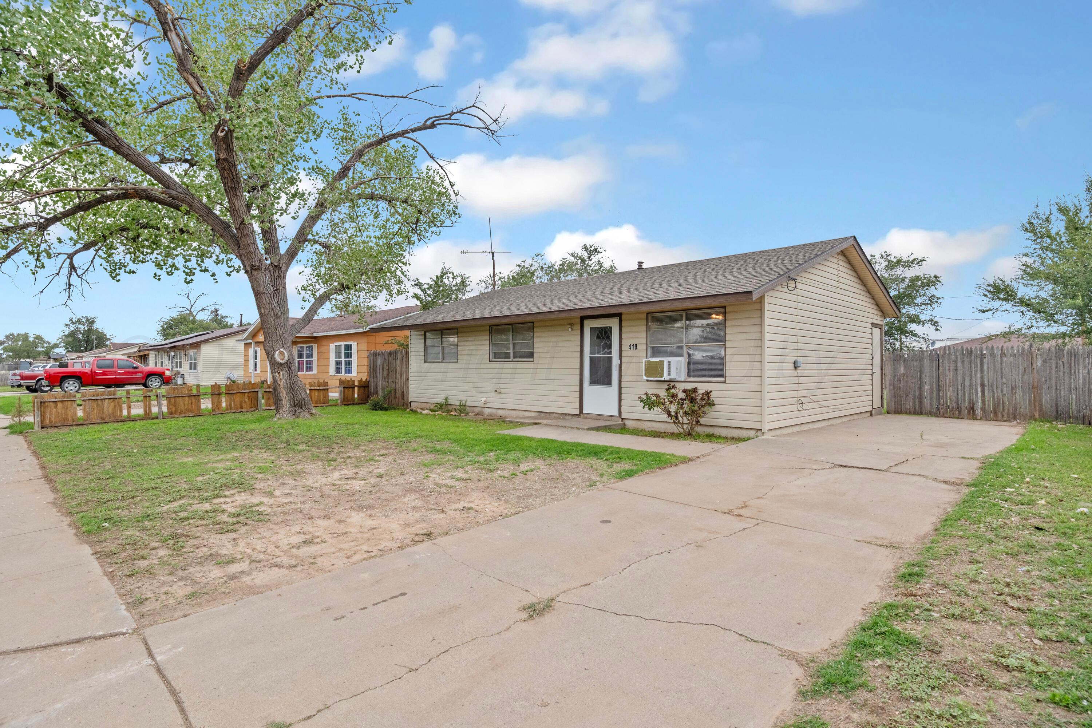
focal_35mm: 18
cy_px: 364
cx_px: 546
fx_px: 546
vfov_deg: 67.4
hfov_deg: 90.0
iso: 200
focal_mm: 12
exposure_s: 1/140
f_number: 9
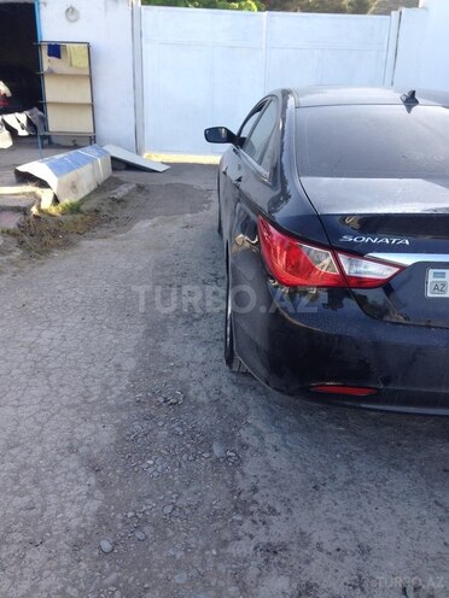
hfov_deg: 42.9
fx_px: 571
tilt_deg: -16.2
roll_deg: -2.7
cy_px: 299
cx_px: 224
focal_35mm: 33
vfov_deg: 55.4
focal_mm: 4.12
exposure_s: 1/323
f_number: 2.4
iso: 50
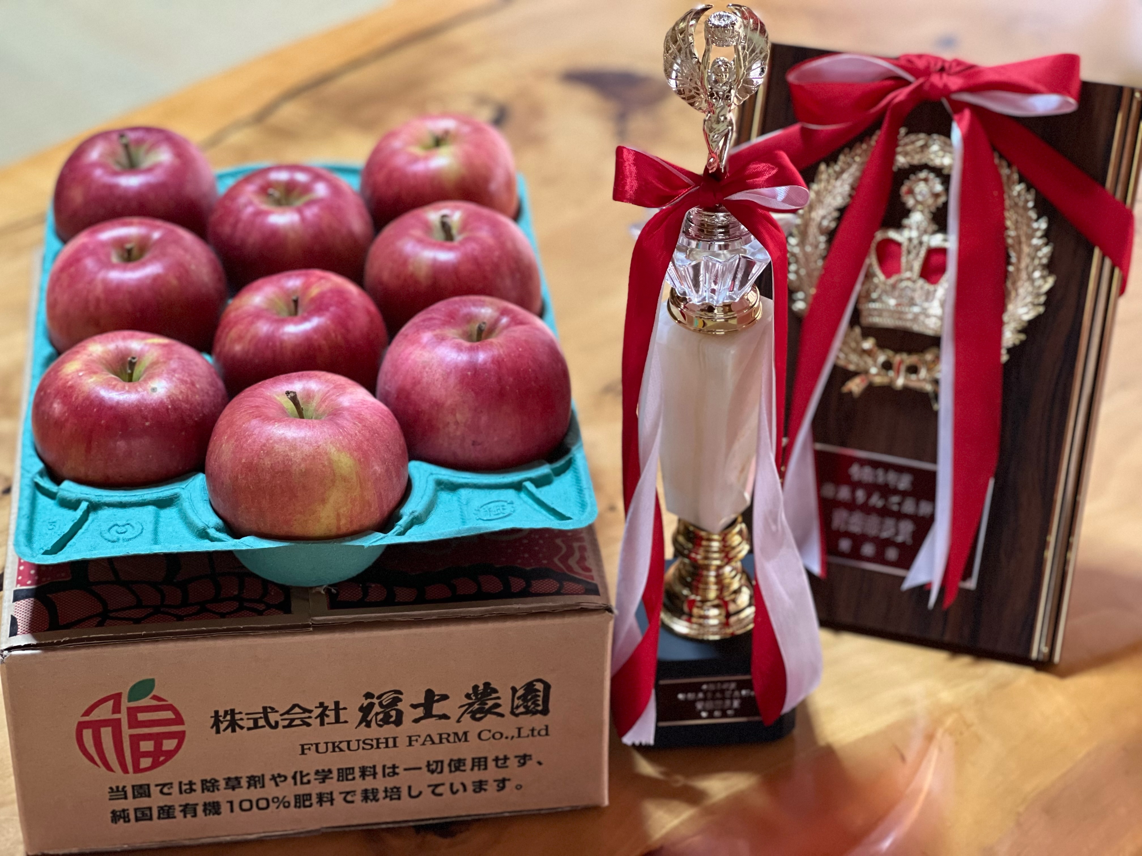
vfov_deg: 19.1
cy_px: 428
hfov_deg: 25.3
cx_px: 571
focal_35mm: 77
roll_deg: -0.7
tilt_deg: -33.5
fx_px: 2540
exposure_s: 1/25
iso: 400
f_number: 2.8
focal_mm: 9
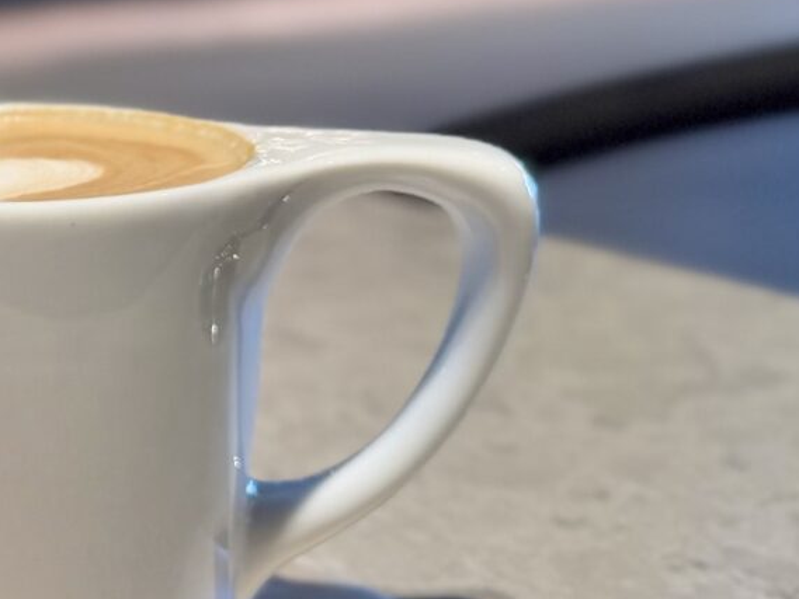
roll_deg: +2.7
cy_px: 184
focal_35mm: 81
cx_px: -293
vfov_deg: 18.1
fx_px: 1870
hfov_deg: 21.4
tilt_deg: -12.6
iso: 80
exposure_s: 1/100
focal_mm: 6.76
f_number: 1.78
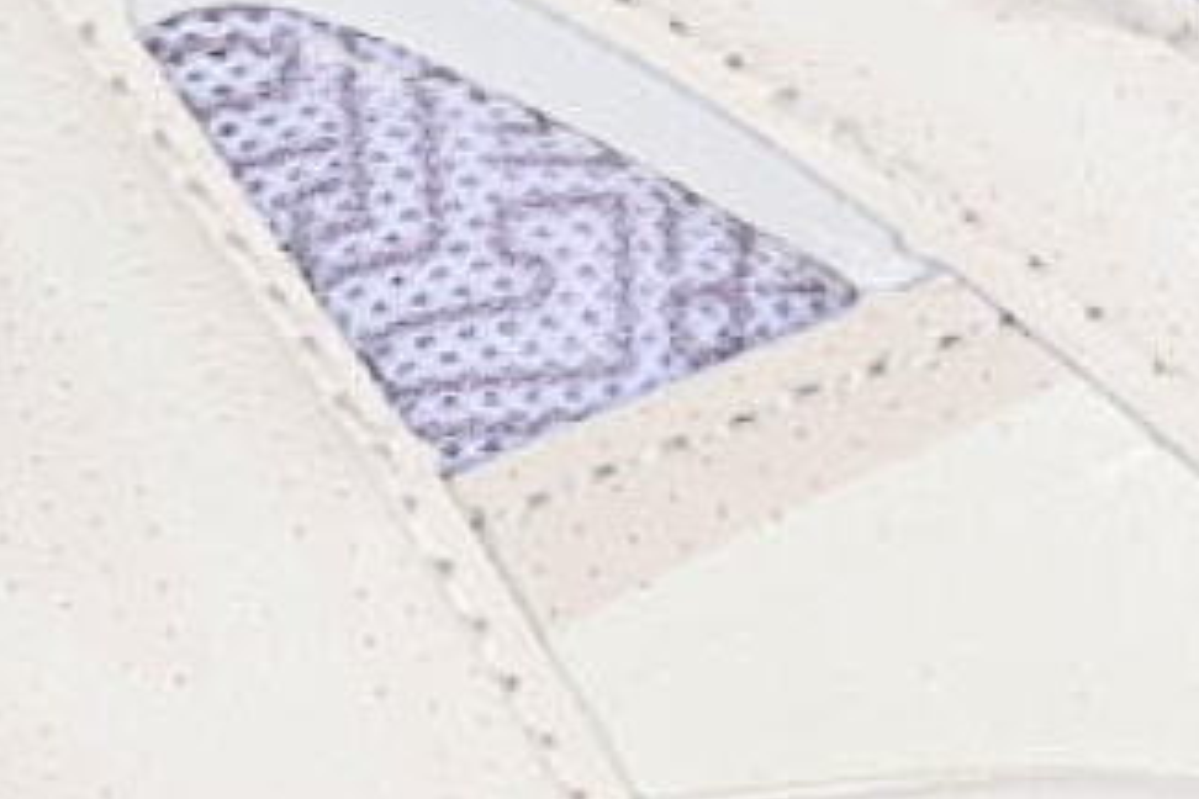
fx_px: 8326
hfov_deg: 8.2
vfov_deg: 5.5
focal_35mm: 250
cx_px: 270
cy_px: 514
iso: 160
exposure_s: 1/80
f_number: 7.1
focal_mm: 50
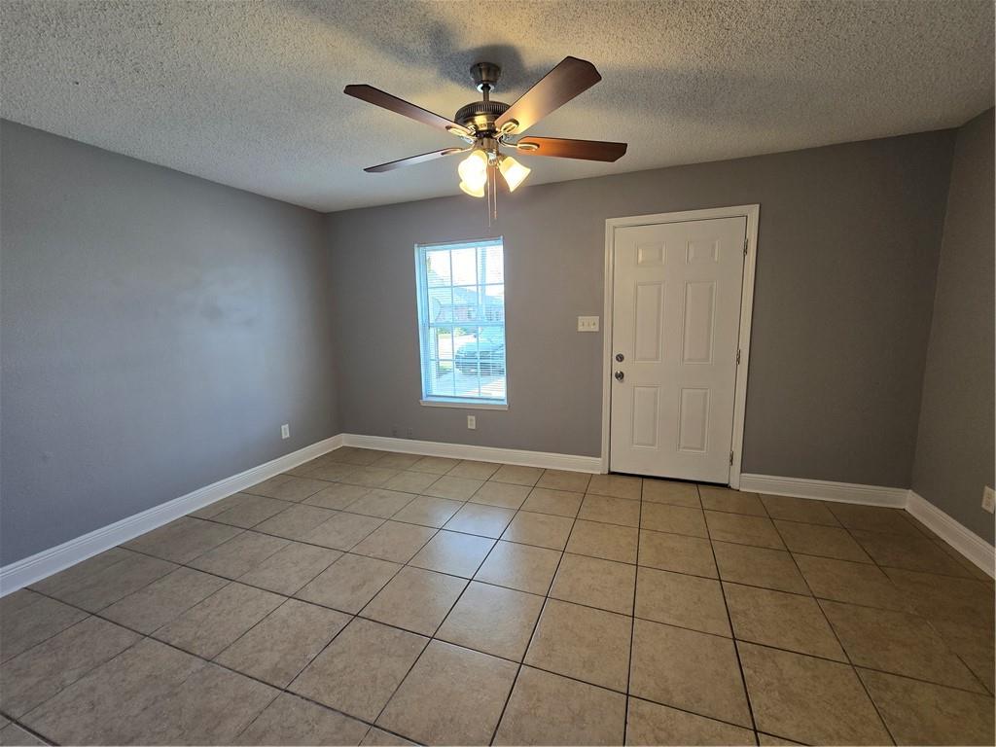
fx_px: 374
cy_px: 374
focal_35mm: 13
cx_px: 498
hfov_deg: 106.2
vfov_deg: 89.9
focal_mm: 2.2
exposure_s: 1/60
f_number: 2.2
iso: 80
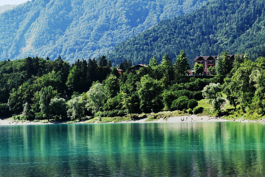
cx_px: 190
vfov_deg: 14.0
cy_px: 83
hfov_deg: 20.7
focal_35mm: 98
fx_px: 722
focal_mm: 50
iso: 200
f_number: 9
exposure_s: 1/320
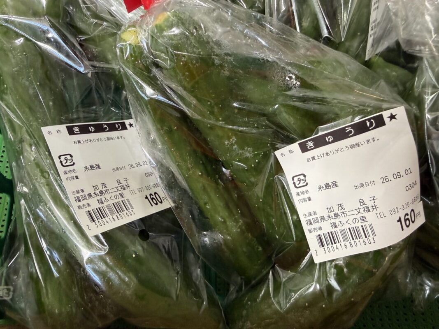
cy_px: 164
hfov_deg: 71.6
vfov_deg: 56.8
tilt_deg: -61.4
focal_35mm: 24
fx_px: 304
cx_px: 220
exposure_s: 1/60
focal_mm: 2.22
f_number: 2.2
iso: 250
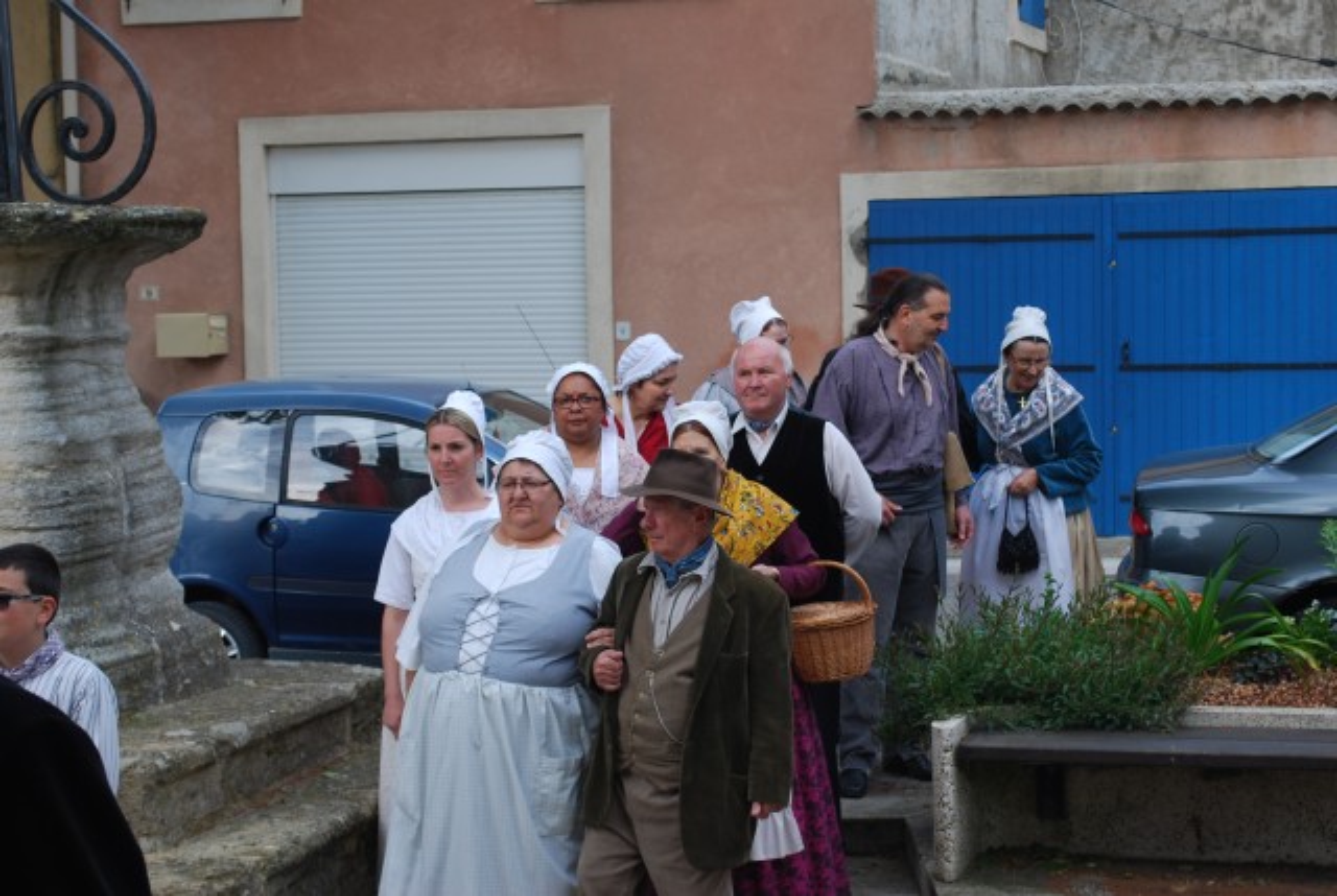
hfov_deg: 31.8
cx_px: 668
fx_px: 2344
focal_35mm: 63
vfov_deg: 21.6
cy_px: 448
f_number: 5.6
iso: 110
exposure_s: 1/125
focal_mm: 42
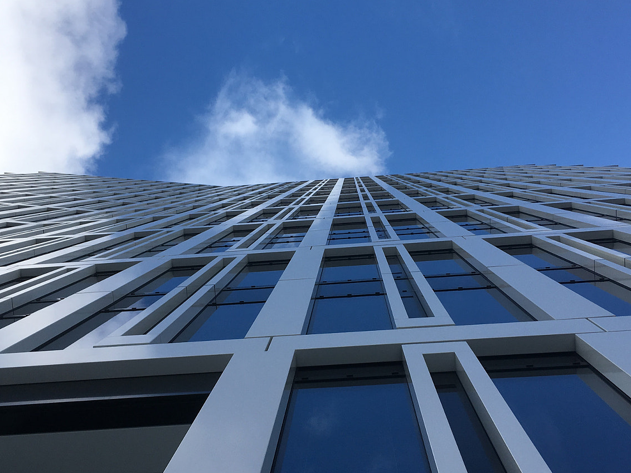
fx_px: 747
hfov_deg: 45.8
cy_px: 261
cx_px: 316
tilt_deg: +83.4
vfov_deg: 35.1
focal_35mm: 41
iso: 25
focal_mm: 4.15
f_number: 2.2
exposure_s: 1/1040
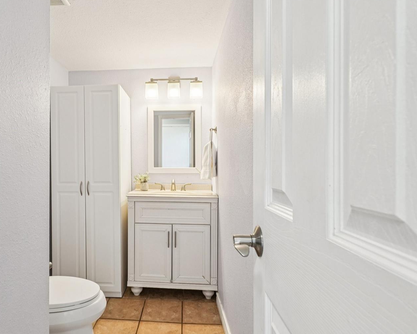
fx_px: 242
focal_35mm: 20
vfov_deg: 69.2
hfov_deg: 80.2
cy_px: 172
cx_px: 160
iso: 400
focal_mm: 11
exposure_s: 1/30
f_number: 8
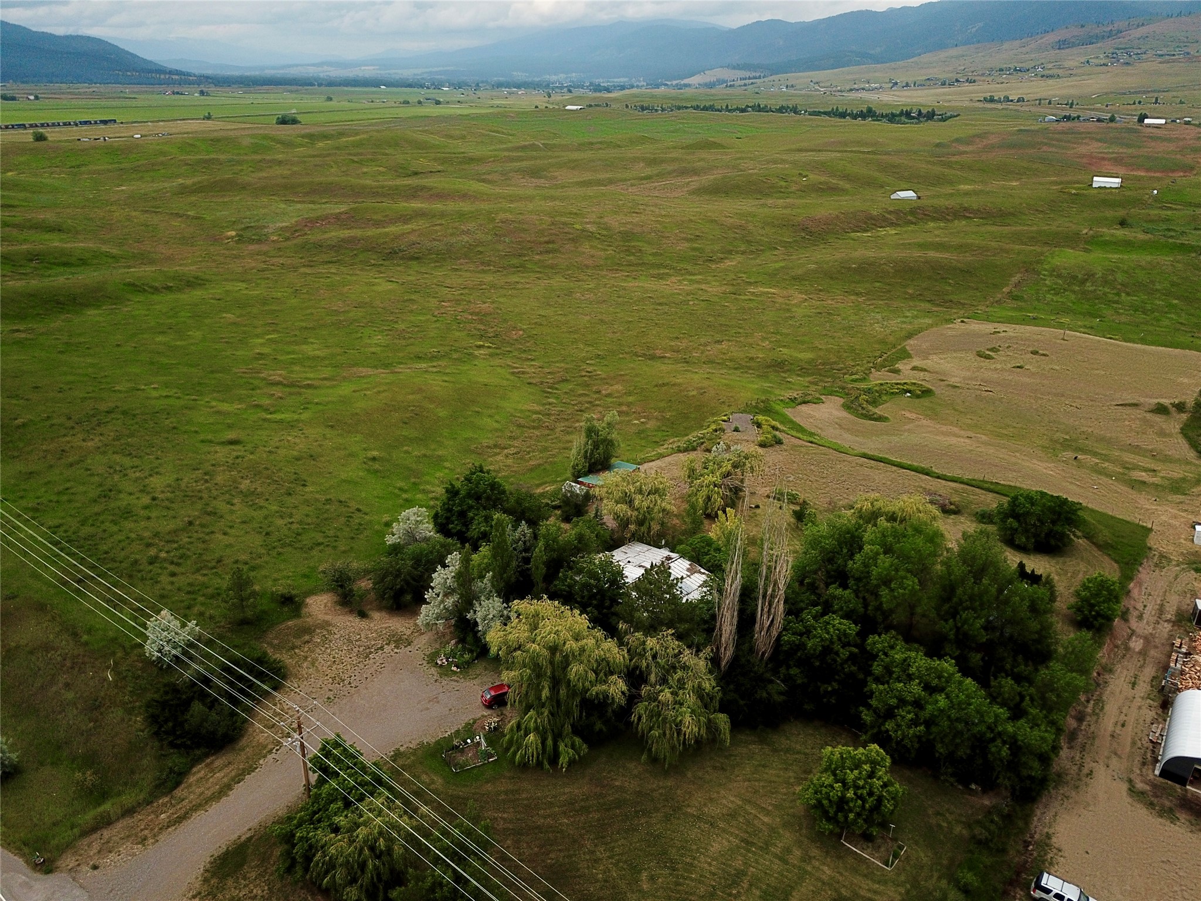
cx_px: 600
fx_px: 902
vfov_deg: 53.1
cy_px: 450
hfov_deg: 67.3
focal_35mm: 26
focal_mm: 4.73
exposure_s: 1/1783
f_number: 2.2
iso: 100
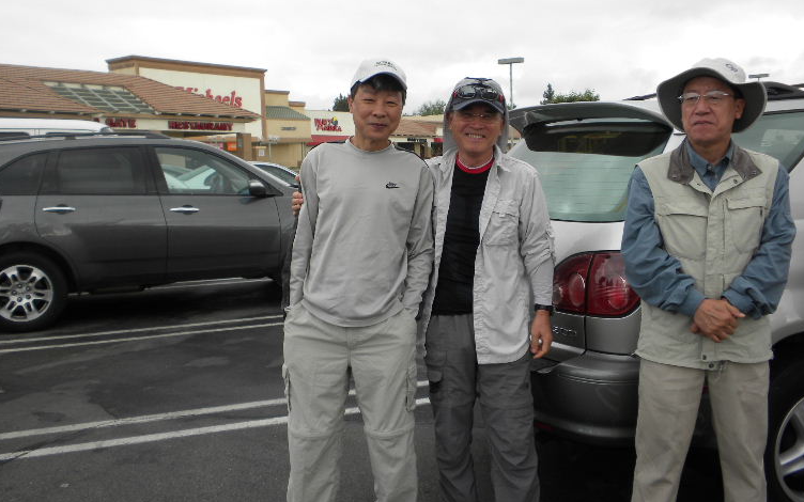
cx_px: 405
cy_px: 231
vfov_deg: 32.0
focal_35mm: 40
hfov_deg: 49.3
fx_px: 876
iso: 64
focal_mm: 6.6
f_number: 3.5
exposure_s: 1/182
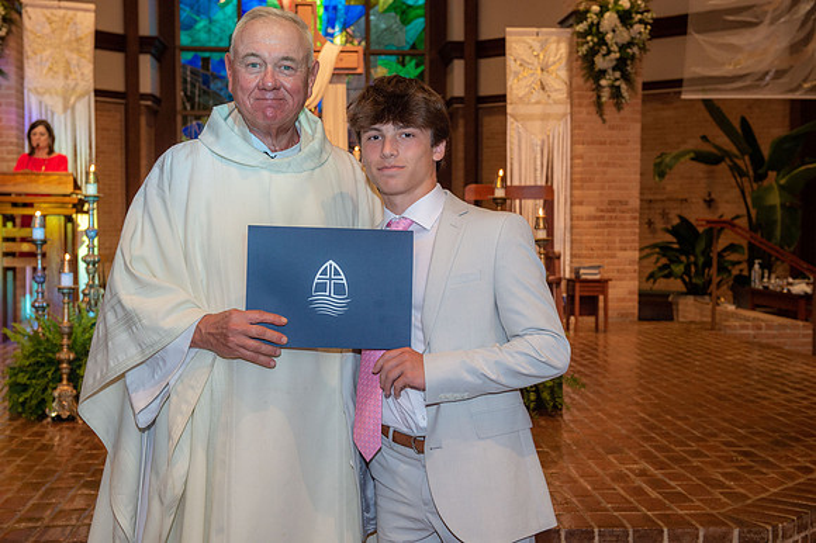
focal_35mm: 52
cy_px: 272
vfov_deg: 26.0
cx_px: 408
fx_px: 1178
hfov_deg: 38.2
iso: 1600
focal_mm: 52
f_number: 6.3
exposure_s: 1/125
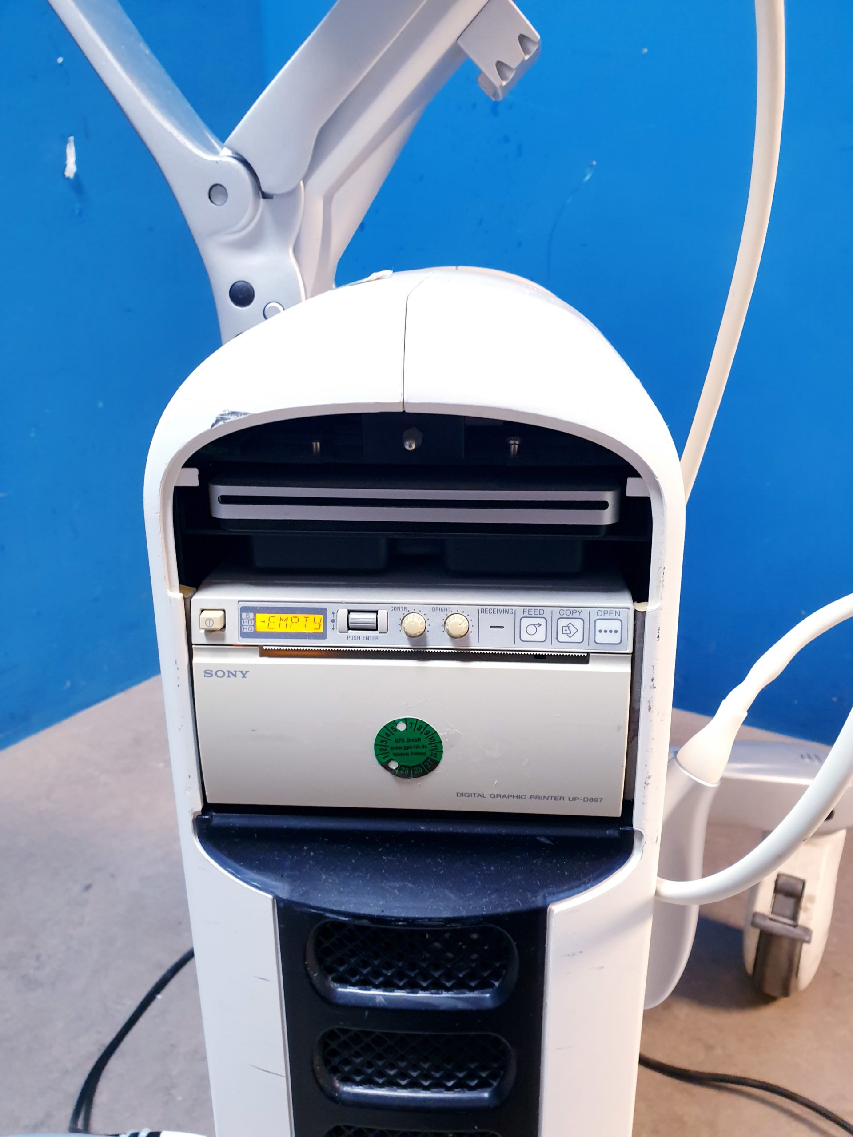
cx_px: 426
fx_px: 854
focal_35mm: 26
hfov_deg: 53.1
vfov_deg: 67.3
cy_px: 568
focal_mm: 4.3
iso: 250
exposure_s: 1/20
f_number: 2.4
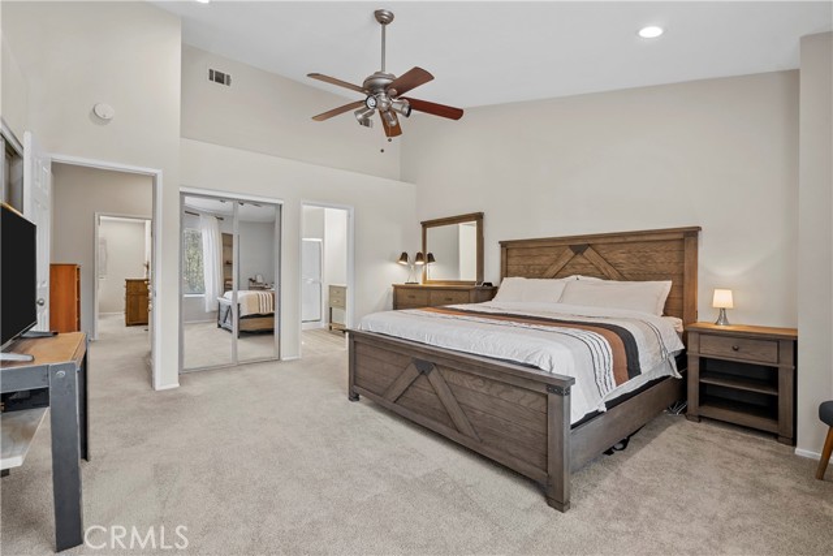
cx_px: 416
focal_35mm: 16
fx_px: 370
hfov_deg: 96.7
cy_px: 278
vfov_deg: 73.8
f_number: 6.3
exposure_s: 1/6
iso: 250
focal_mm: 16
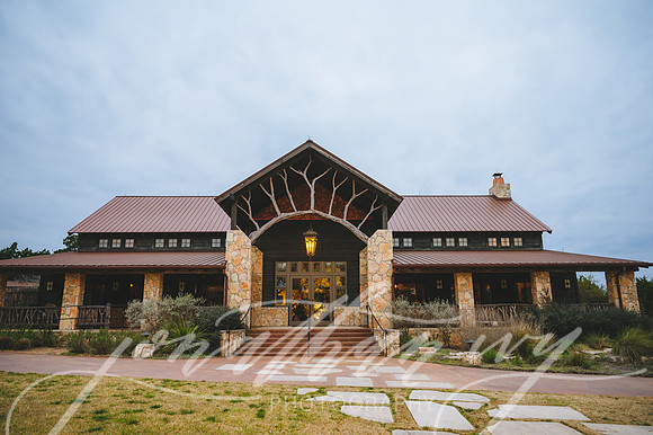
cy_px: 218
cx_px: 326
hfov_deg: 73.8
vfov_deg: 53.1
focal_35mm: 24
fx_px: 435
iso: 500
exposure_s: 1/200
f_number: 2.8
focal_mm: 24
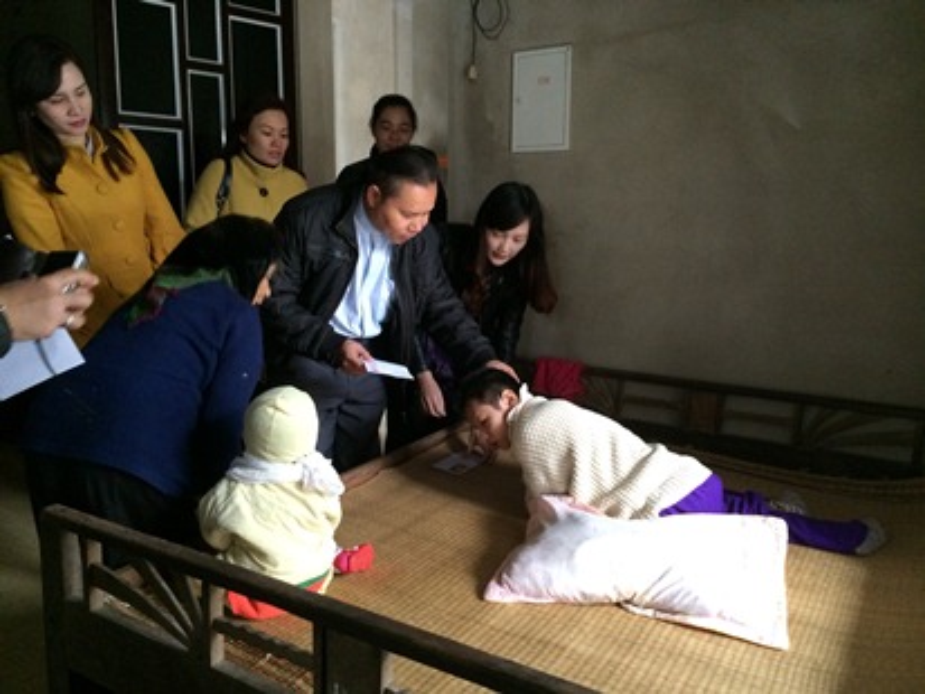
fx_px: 775
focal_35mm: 29
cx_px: 462
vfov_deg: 48.3
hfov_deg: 61.6
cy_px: 347
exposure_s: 1/20
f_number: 2.2
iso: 320
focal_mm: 4.15
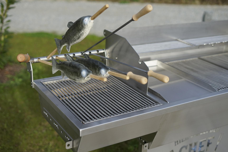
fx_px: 317
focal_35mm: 50
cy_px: 76
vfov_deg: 27.0
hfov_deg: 39.6
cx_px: 114
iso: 100
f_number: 2.5
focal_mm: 50
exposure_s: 1/1250
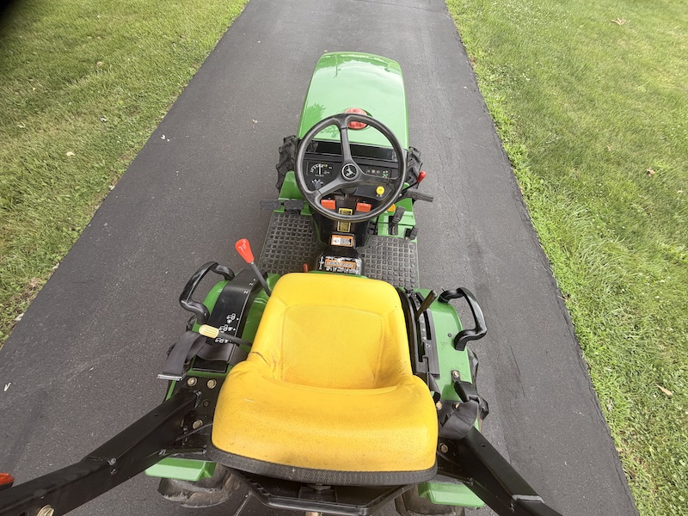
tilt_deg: -57.2
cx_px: 344
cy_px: 258
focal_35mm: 14
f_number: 2.2
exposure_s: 1/127
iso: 40
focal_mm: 2.22
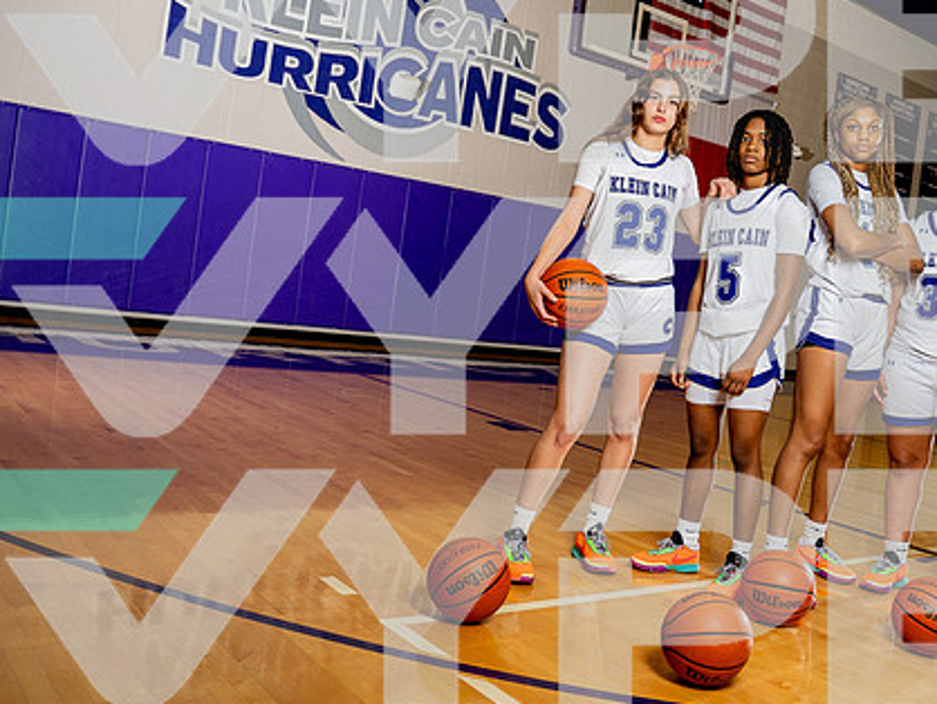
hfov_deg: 51.2
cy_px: 317
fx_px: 975
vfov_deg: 39.7
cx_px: 522
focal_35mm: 36
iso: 100
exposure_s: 1/250
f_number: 4
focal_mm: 27
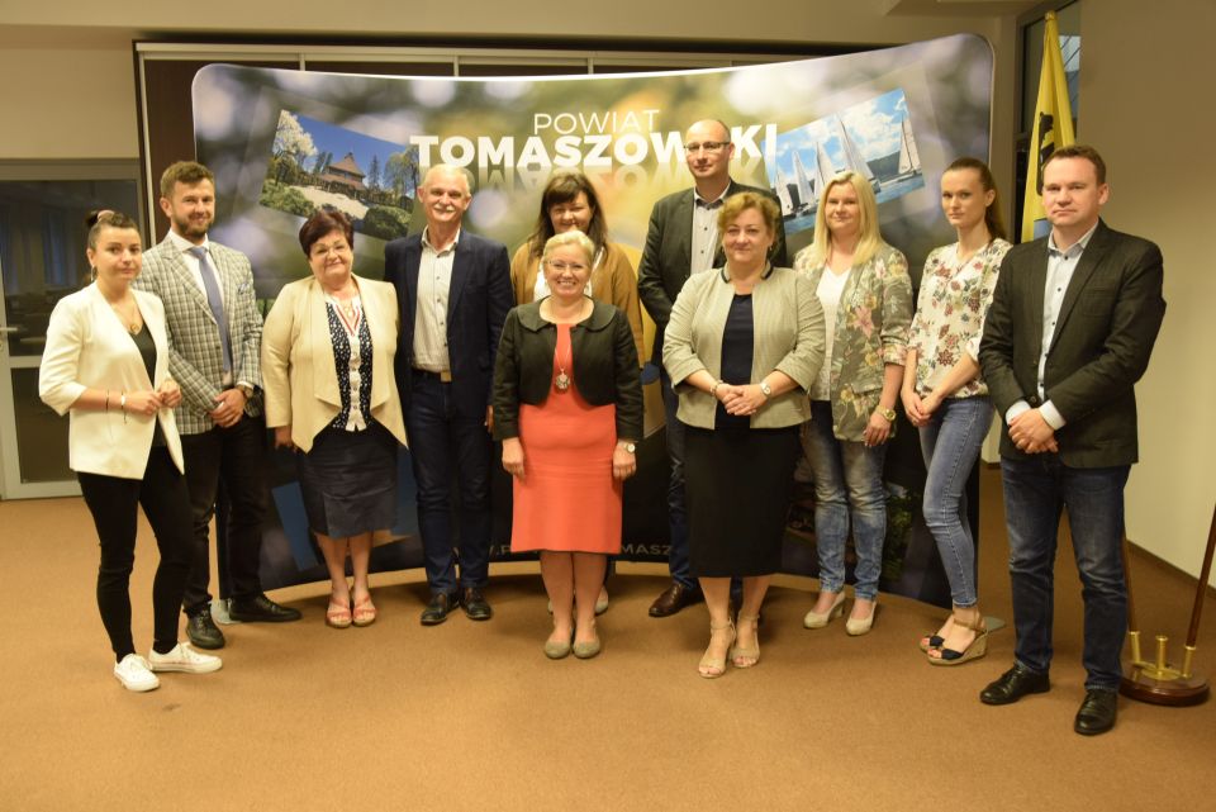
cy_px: 406
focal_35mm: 33
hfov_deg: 57.2
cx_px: 608
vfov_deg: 40.0
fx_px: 1115
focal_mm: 22
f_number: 6.3
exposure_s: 1/15
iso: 1000
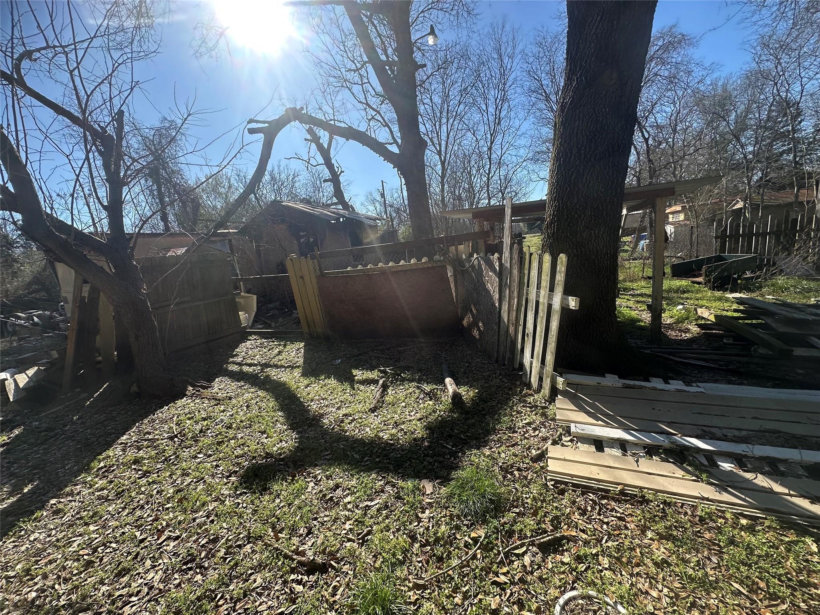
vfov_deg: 85.7
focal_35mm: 14
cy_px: 308
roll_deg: +9.6
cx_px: 410
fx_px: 332
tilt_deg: -6.5
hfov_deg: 102.1
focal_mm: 2.22
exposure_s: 1/1006
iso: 50
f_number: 2.2
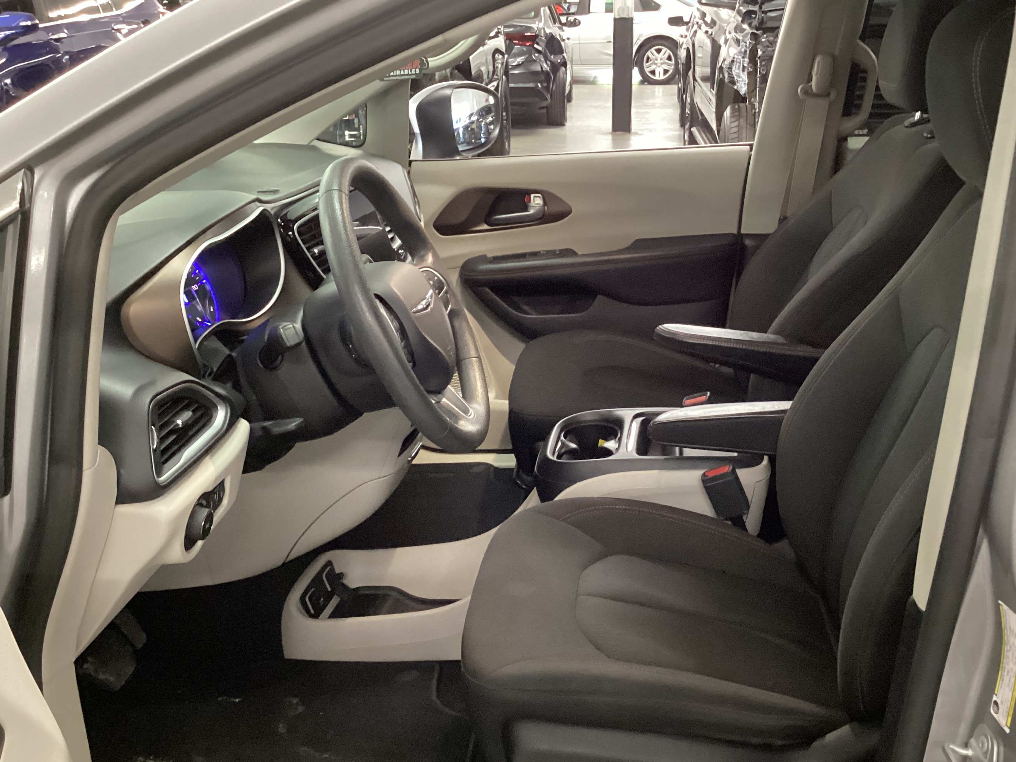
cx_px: 569
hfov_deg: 48.9
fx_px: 1115
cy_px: 426
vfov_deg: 37.7
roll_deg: -0.1
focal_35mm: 38
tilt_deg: -22.7
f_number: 2.4
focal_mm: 3.3
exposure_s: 1/25
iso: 500
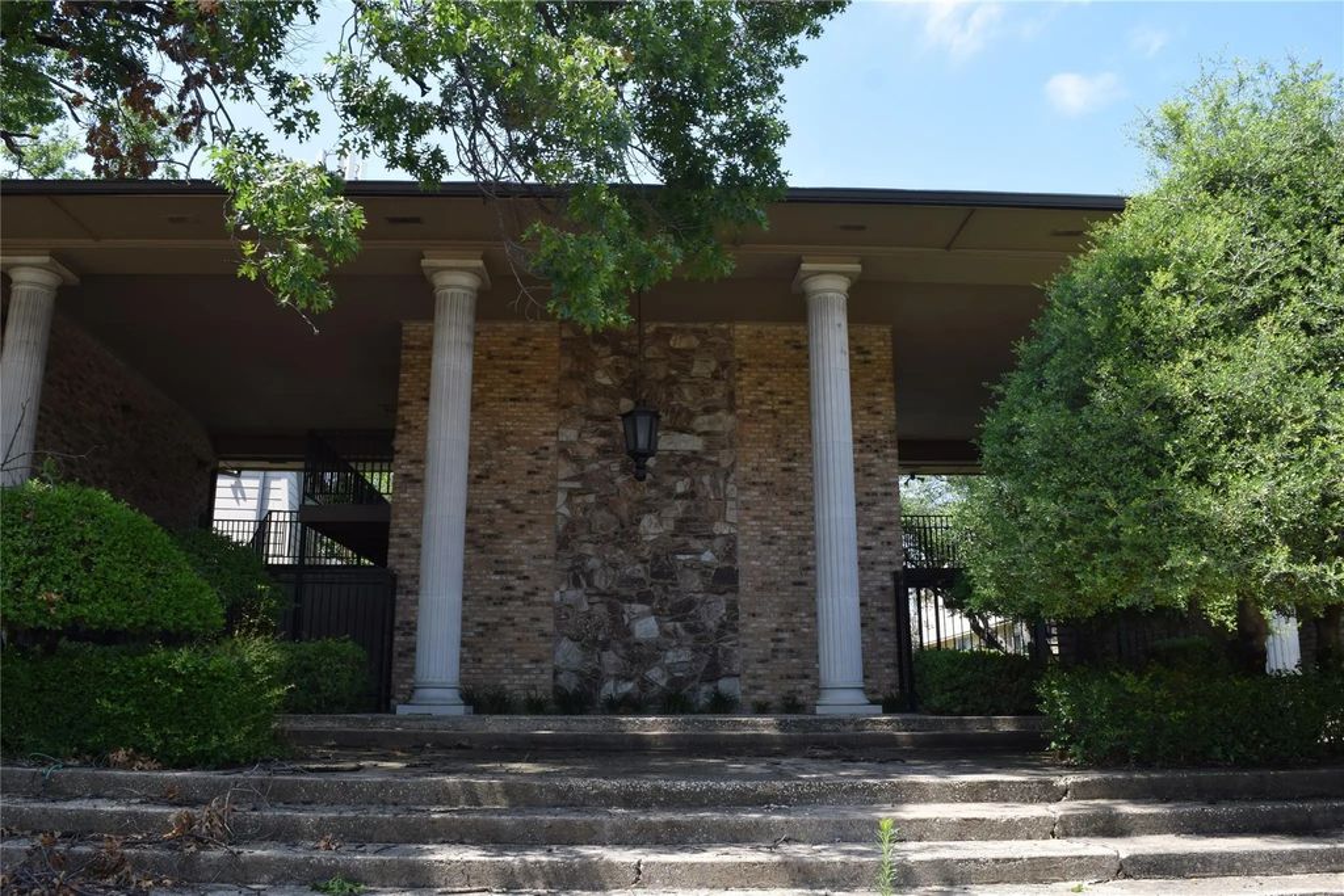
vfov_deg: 47.9
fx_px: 1008
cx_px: 672
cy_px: 448
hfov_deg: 67.4
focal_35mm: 27
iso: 360
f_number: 8
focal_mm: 18
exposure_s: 1/250
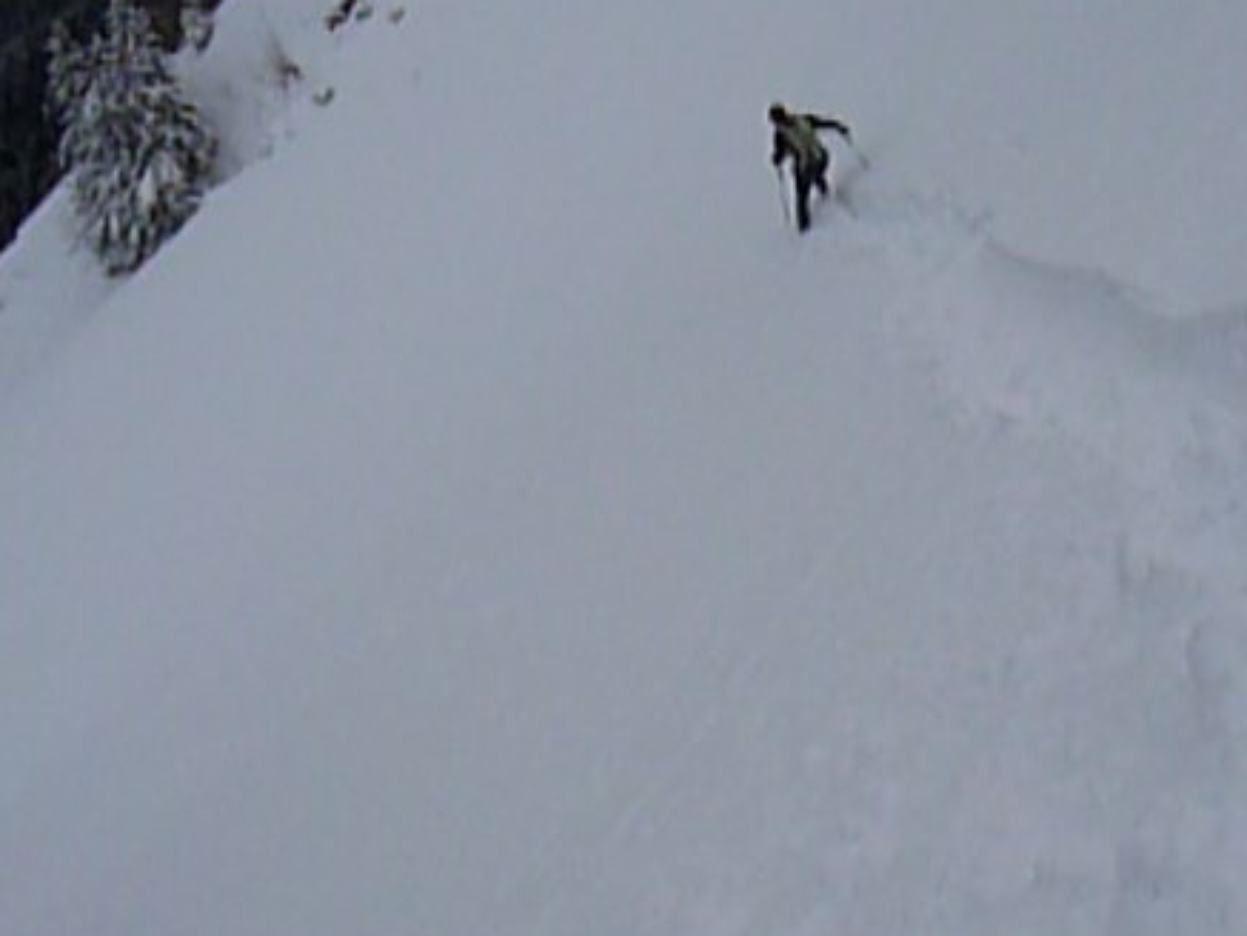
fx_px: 1477
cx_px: 722
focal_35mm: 41
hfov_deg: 45.6
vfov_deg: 35.2
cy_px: 468
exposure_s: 1/1000
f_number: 8
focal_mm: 4.7
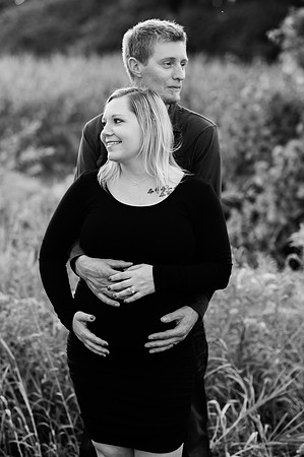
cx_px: 152
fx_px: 1079
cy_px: 228
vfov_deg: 23.9
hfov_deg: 16.0
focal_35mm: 85
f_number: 2.8
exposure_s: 1/640
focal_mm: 85
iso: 200
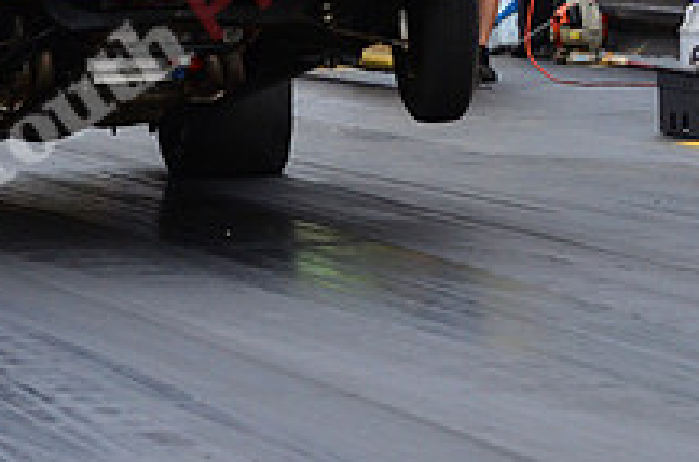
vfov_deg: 3.4
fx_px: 7808
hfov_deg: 5.1
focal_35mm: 403
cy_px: 13
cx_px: 243
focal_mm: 100
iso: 1000
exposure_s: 1/1000
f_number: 8
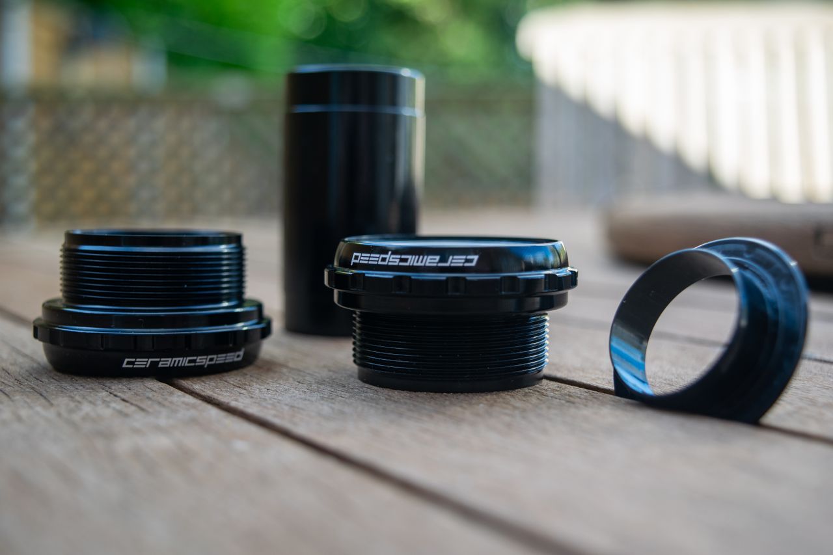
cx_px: 416
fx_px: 1180
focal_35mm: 51
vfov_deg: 26.5
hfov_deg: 38.9
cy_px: 278
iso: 100
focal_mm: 34
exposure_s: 1/80
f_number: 5.6
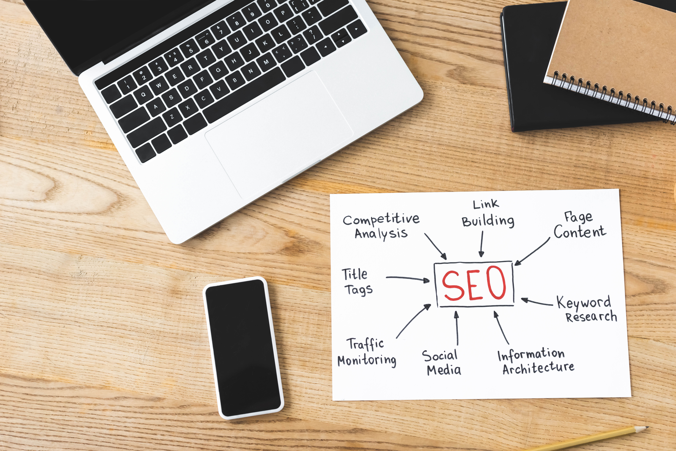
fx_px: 939
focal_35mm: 50
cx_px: 338
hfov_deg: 39.6
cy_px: 226
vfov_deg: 27.0
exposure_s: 1/200
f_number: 4
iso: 500
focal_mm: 50
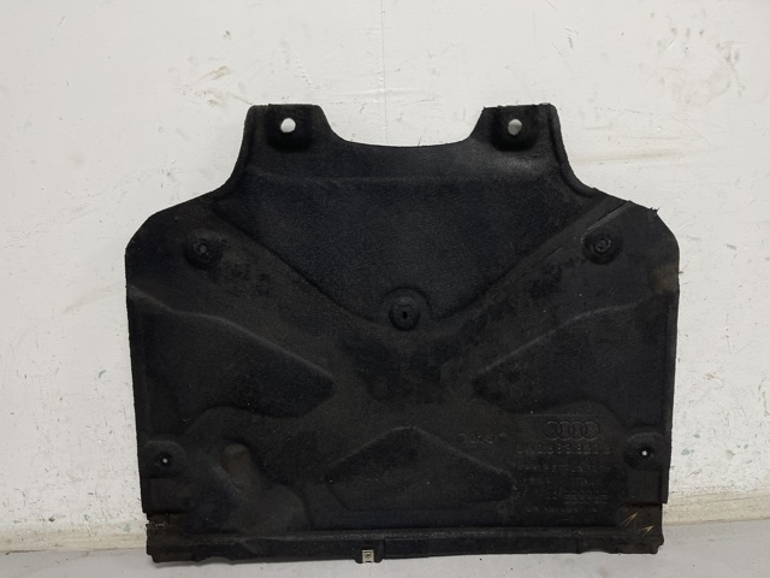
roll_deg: +1.1
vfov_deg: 54.9
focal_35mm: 25
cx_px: 385
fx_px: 556
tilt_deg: -10.9
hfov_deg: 69.4
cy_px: 289
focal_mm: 5.1
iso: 64
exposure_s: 1/100
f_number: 1.6
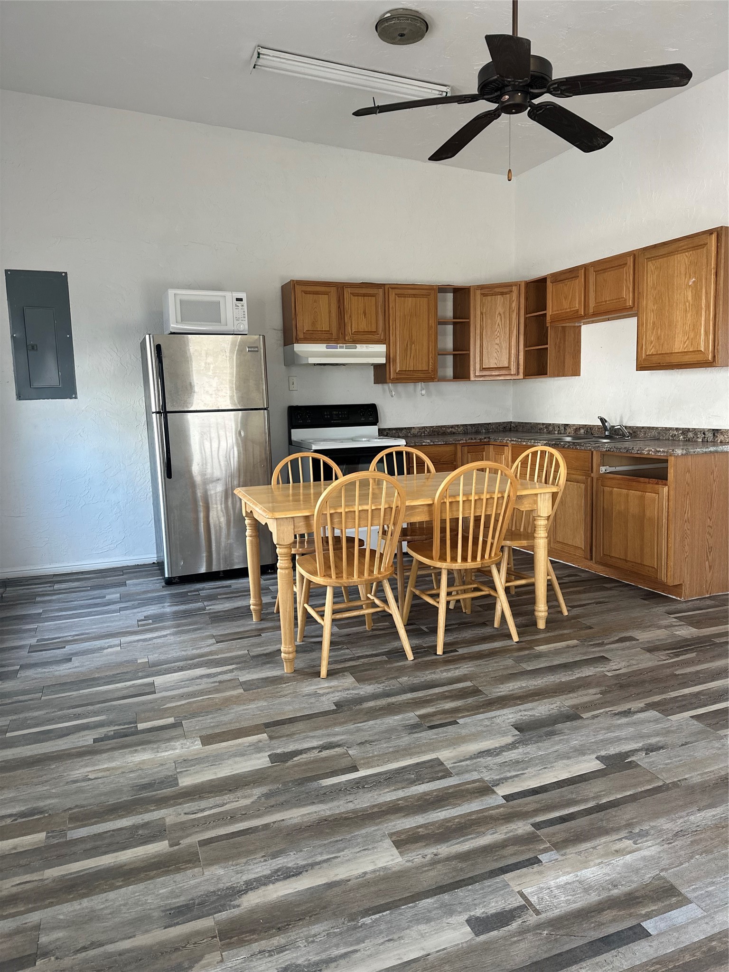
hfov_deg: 56.8
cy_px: 486
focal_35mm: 24
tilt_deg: -7.5
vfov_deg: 71.6
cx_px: 364
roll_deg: +0.6
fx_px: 674
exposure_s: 1/120
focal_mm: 6.86
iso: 200
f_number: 1.78
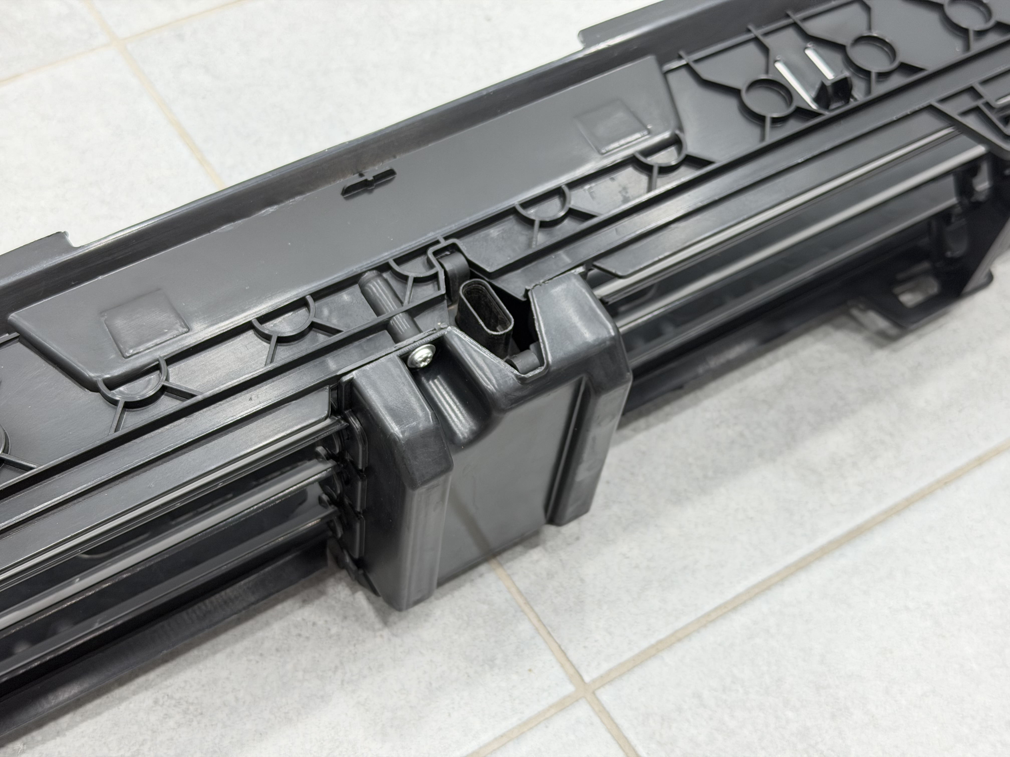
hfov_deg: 39.7
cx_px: 505
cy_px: 378
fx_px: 1401
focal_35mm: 48
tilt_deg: -52.4
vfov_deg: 30.3
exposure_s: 1/100
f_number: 1.78
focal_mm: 6.76
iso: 100
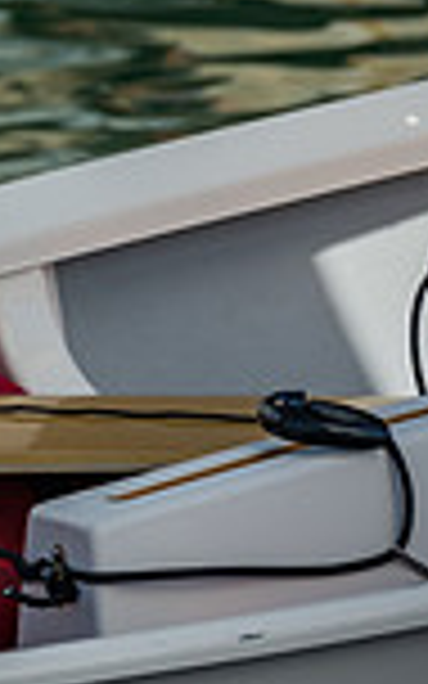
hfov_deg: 2.8
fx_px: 8697
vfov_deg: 4.5
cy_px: -97
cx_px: -833
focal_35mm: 466
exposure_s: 1/250
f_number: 6.3
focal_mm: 120
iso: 100
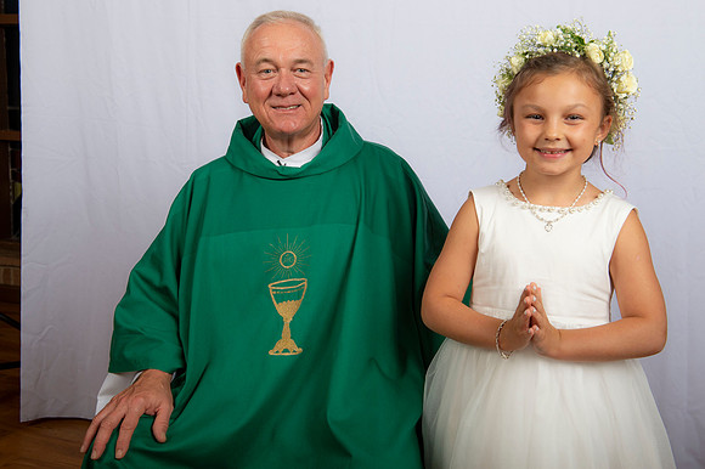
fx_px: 881
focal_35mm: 45
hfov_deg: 43.6
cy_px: 234
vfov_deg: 29.8
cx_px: 352
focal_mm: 45
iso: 320
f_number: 8
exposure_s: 1/200
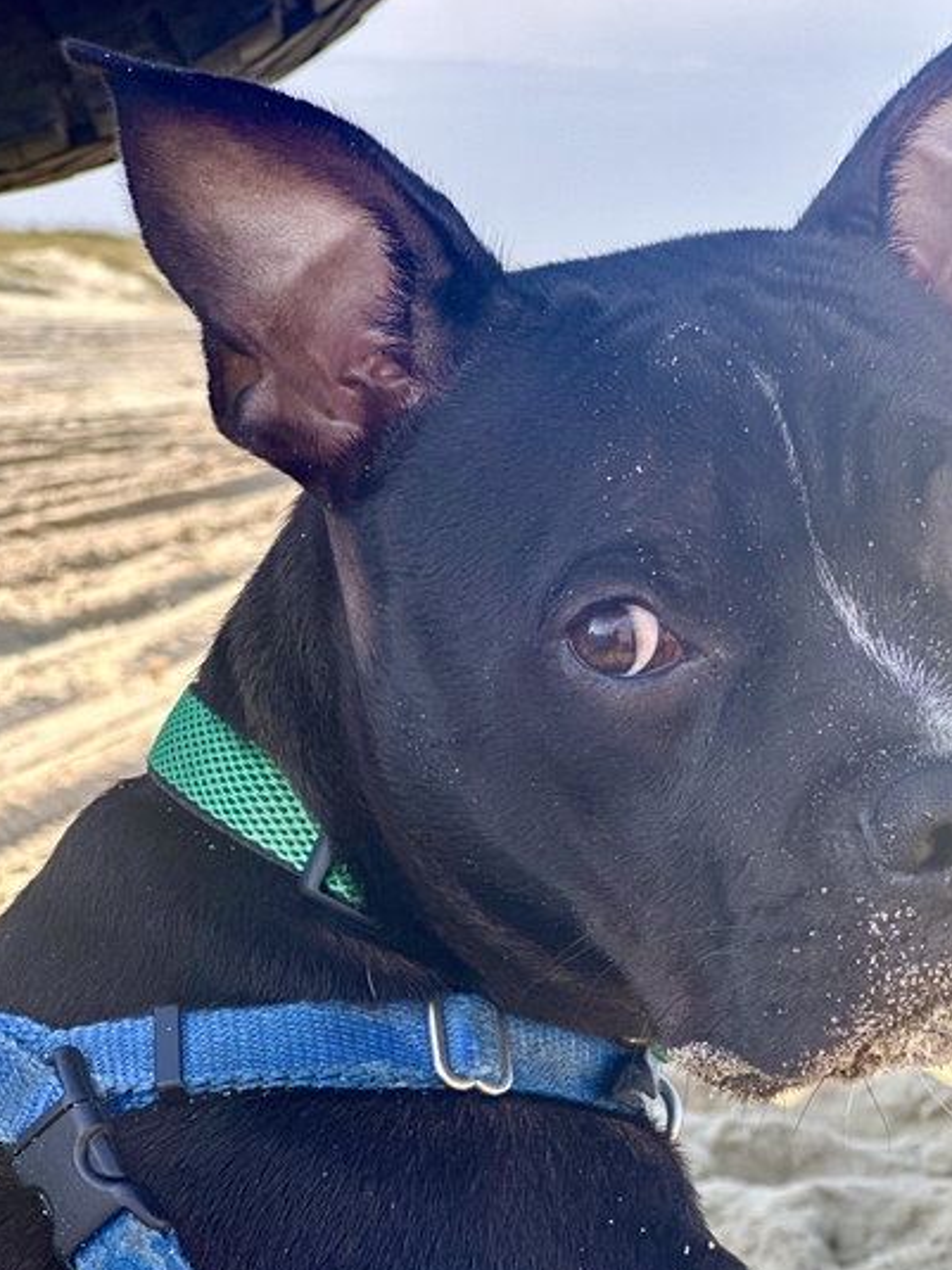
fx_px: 3522
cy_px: 766
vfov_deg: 20.4
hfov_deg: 15.4
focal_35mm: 96
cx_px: 582
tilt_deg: -5.9
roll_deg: +0.3
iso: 25
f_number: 2.8
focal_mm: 9
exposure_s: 1/171
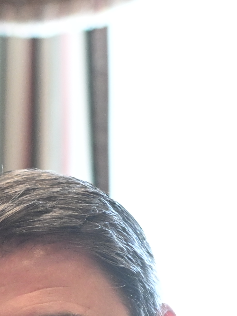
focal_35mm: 323
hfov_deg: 4.5
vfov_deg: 6.0
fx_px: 2948
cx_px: -254
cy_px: 677
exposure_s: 1/100
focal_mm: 50
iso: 1250
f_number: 2.8
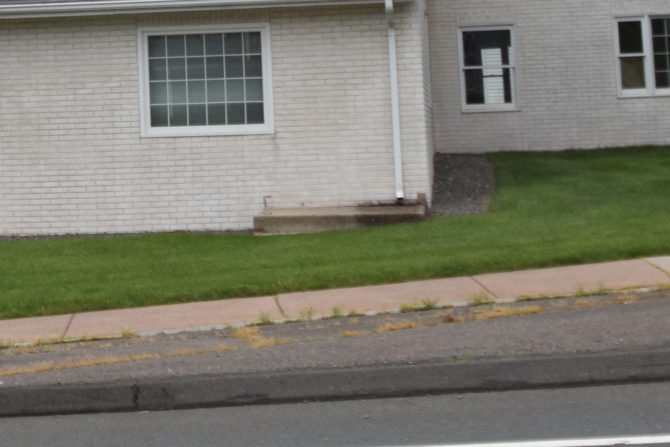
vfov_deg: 12.8
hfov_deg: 19.5
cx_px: 100
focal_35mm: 103
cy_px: -158
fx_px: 1917
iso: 360
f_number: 8
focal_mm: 24
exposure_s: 1/250
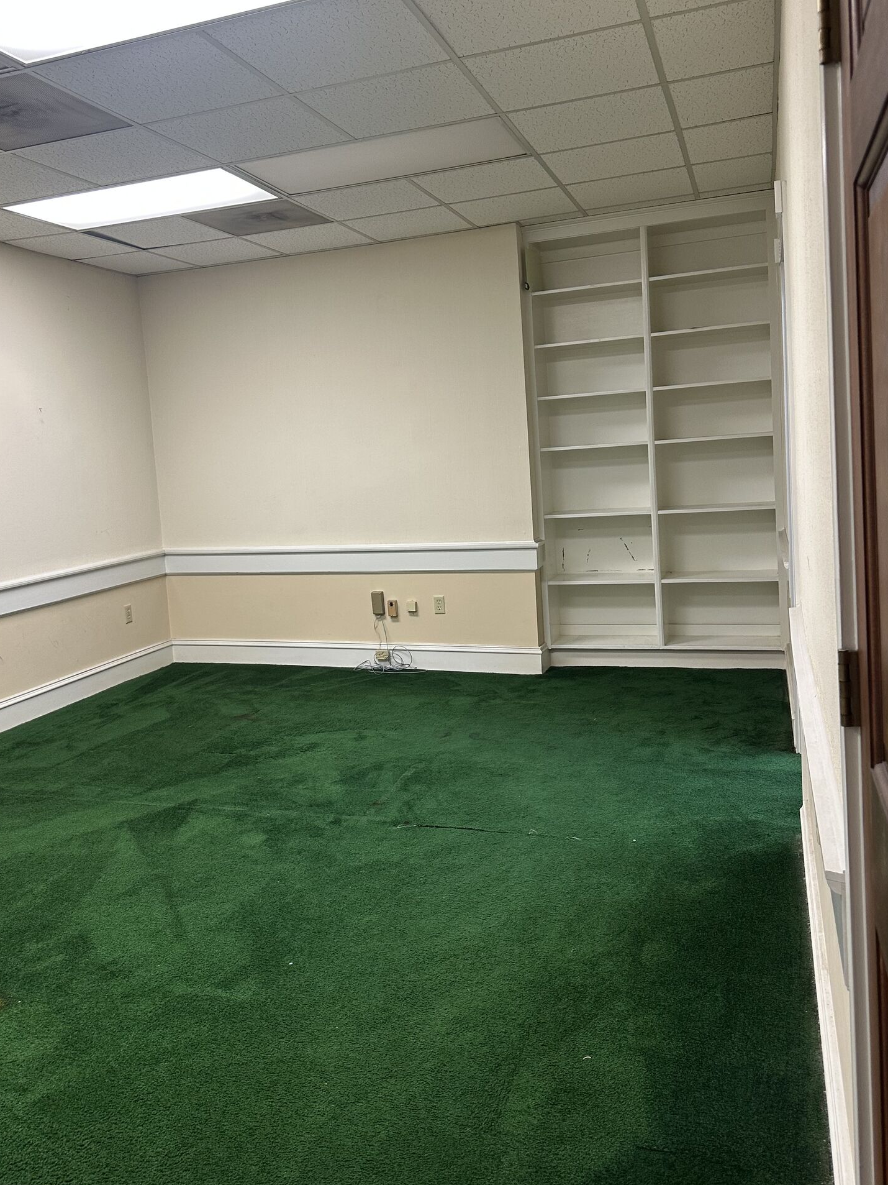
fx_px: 992
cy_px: 545
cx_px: 409
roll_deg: +2.1
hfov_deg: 48.2
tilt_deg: -6.4
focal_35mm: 29
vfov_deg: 61.6
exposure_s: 1/60
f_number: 1.78
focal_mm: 6.86
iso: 160
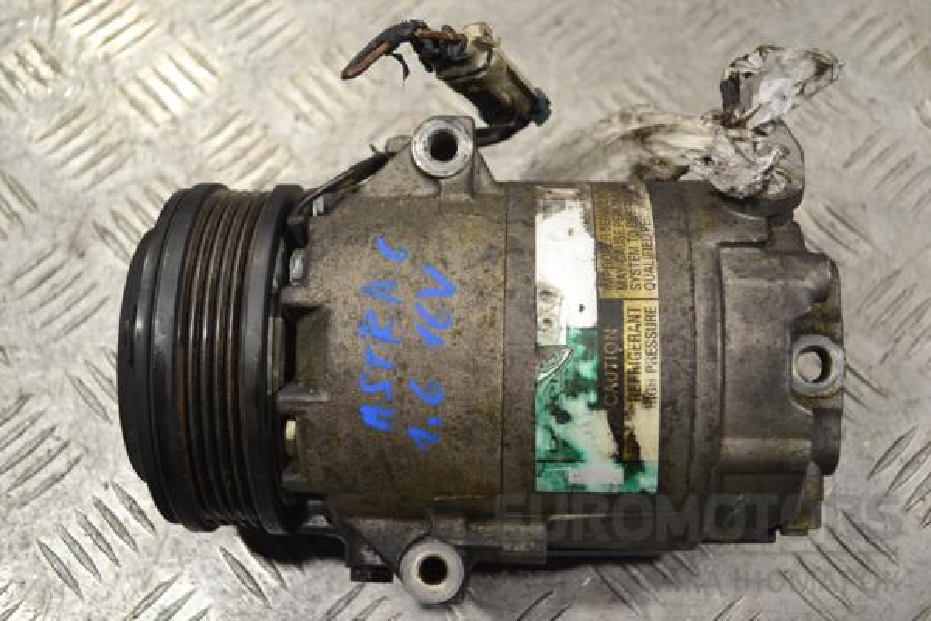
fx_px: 1241
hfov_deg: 41.1
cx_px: 466
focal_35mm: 48
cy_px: 310
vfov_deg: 28.1
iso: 400
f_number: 5
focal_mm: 32
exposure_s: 1/100
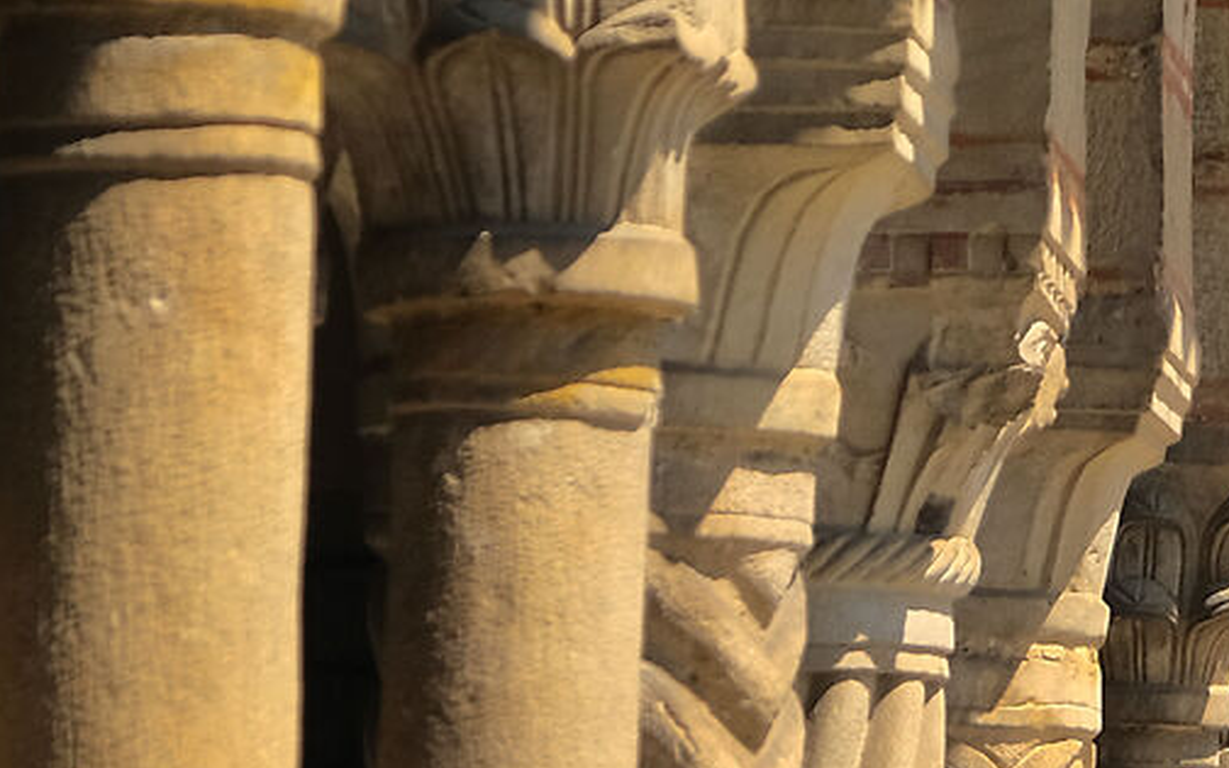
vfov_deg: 3.7
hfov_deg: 5.9
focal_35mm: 354
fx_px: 11857
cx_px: 988
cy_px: 992
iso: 320
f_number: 5.6
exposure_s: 1/450
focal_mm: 48.4
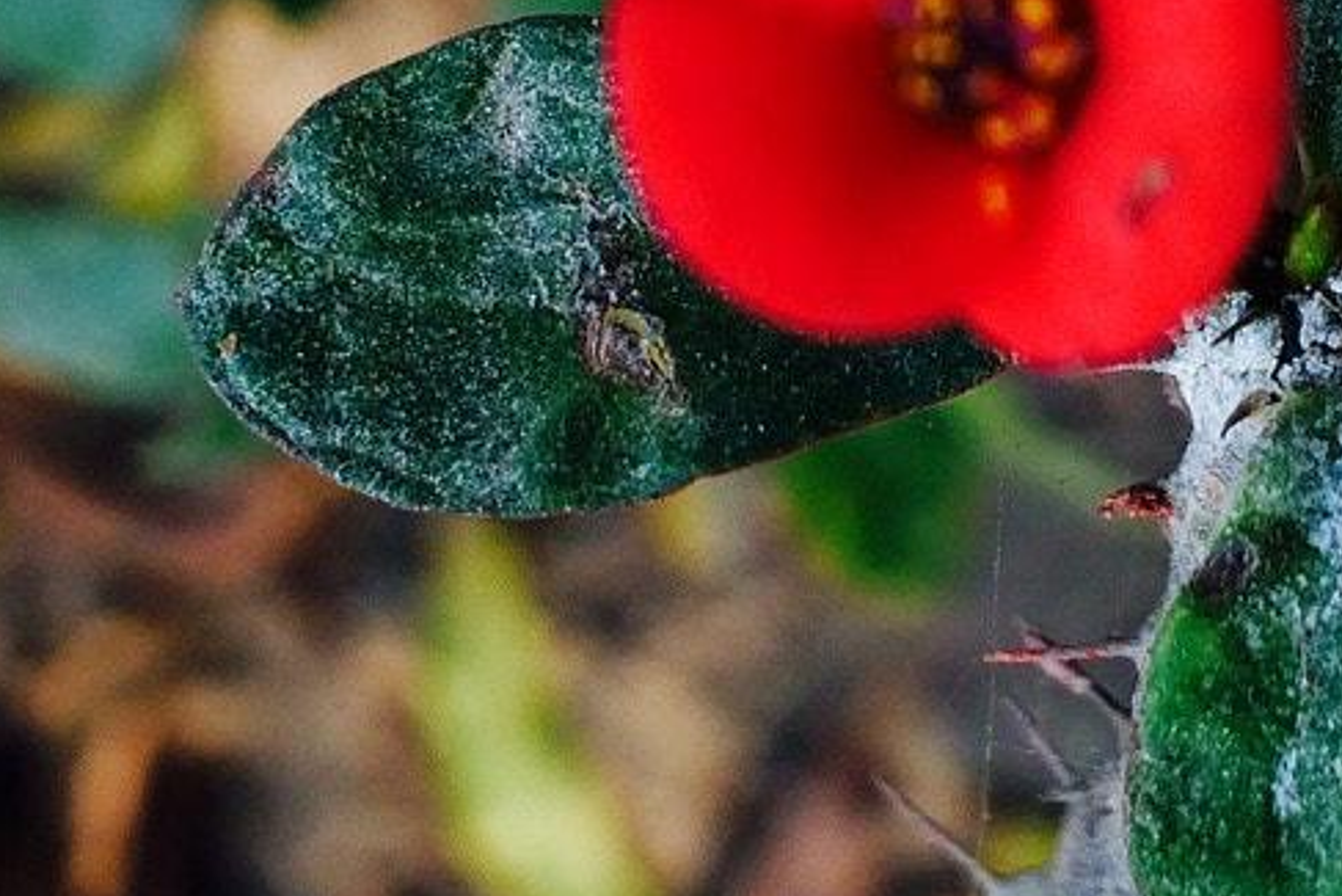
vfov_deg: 13.8
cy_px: 353
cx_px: 821
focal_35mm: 99
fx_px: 3691
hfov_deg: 20.6
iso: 32
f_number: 2.2
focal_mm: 4.15
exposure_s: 1/100
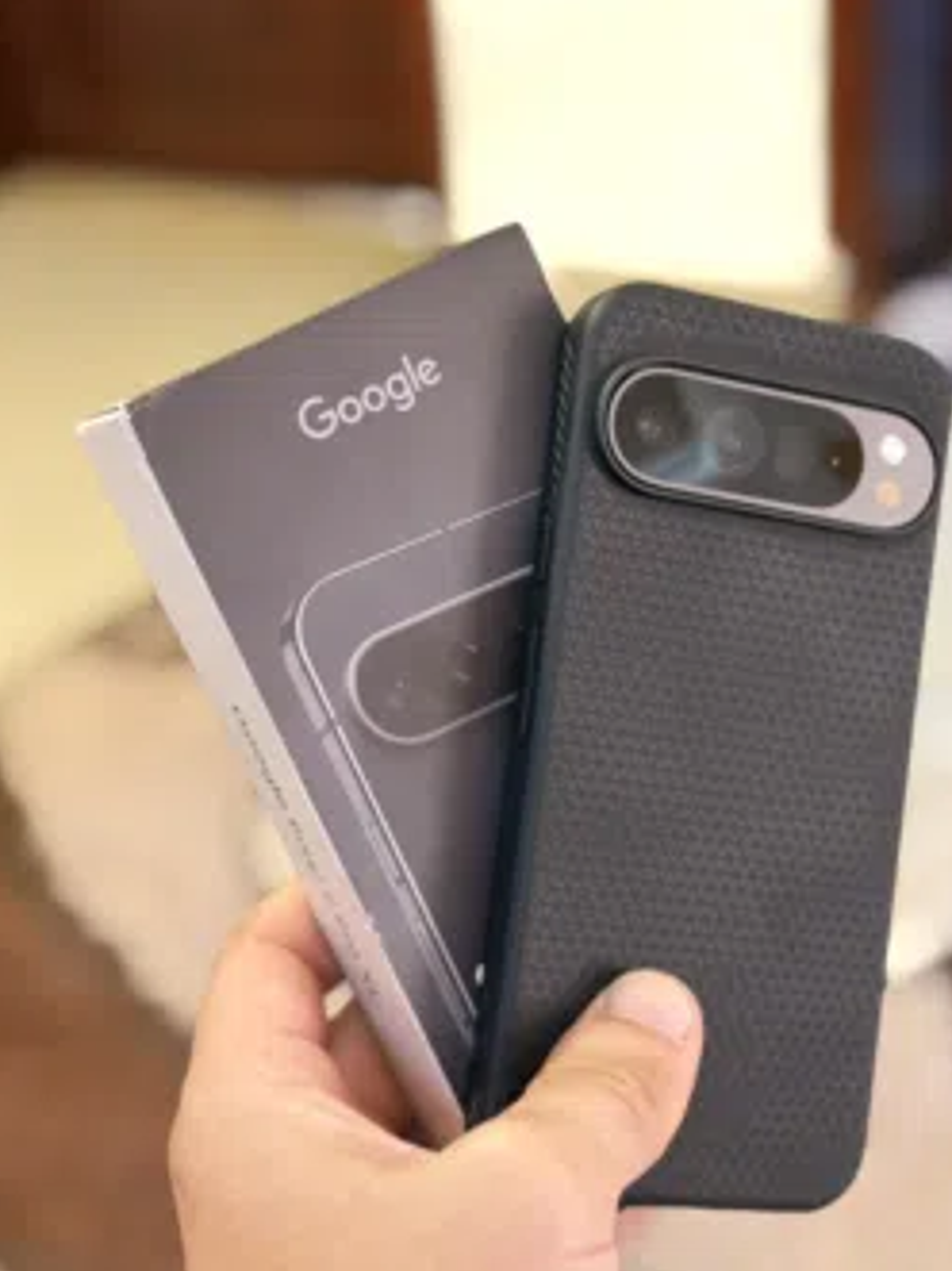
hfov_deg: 25.2
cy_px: 687
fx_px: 2128
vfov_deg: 33.2
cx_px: 526
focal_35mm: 58
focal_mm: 6.76
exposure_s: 1/40
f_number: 1.78
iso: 400
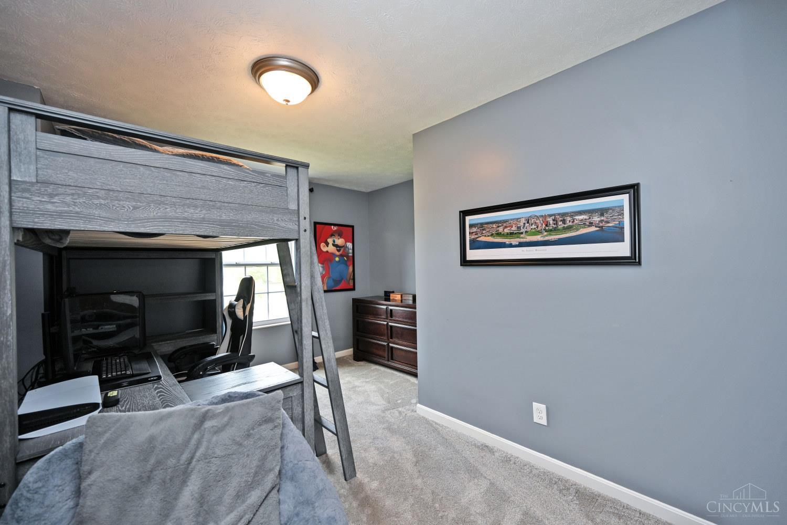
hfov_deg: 104.3
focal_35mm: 14
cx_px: 394
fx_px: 306
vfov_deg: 81.2
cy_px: 262
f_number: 4
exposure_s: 1/60
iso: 280
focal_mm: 14
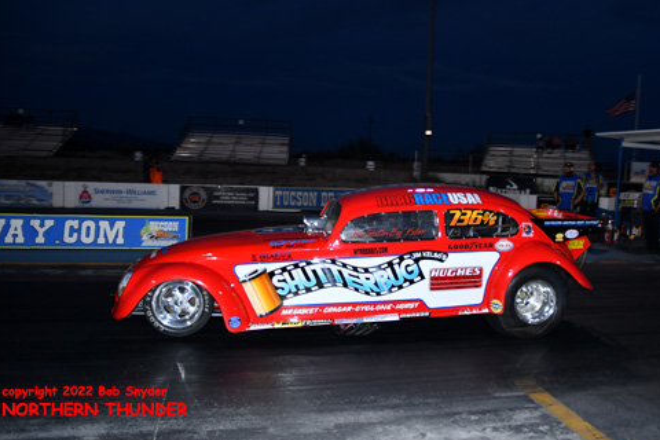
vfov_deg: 51.3
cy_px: 228
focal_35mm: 25
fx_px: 458
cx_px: 330
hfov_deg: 71.5
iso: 320
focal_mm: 16
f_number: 2.8
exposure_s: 1/250
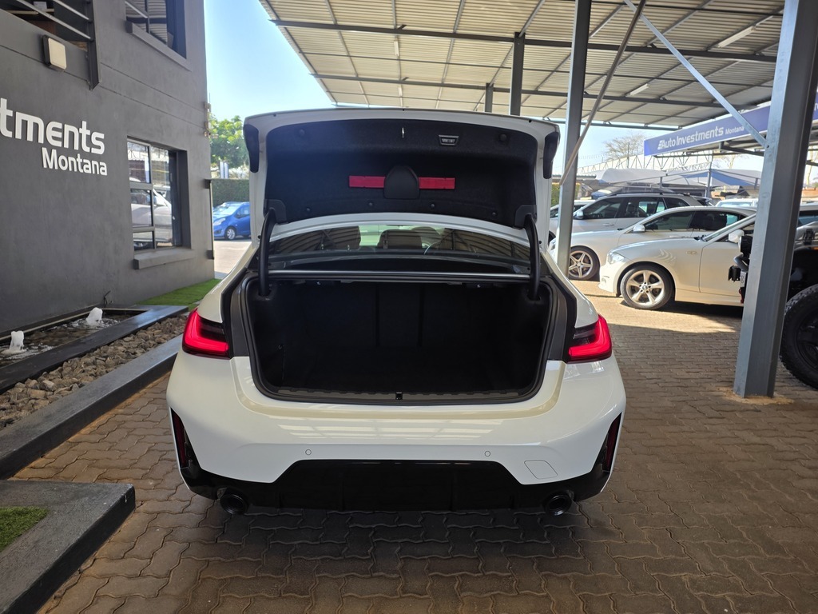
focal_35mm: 23
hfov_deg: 73.9
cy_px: 307
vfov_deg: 58.9
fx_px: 544
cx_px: 409
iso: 50
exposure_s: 1/359
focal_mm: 6.25
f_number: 1.7
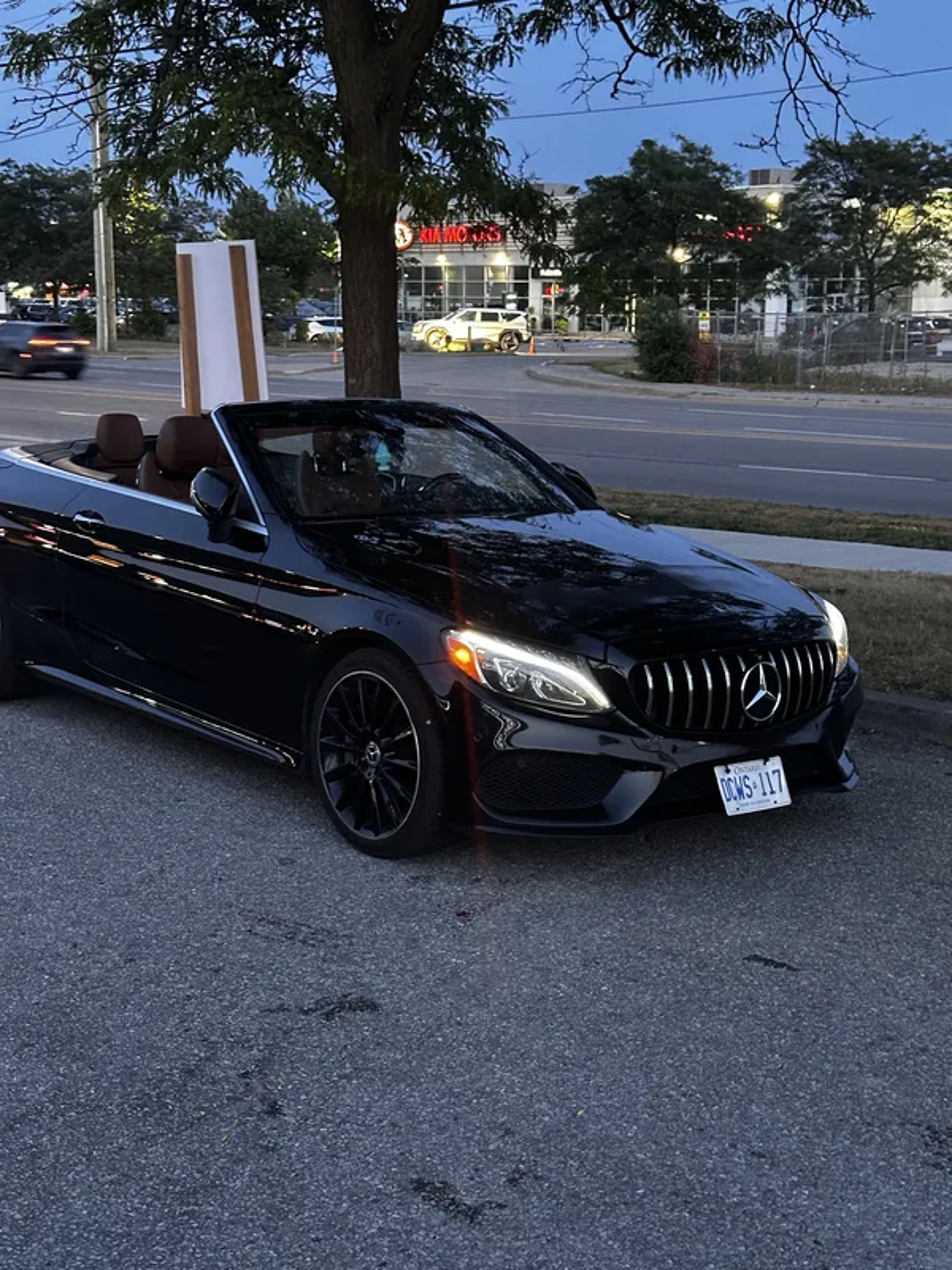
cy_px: 635
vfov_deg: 39.7
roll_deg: -0.5
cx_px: 476
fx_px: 1760
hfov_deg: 30.3
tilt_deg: -10.8
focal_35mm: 48
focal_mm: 6.86
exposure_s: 1/29
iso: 640
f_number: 1.78
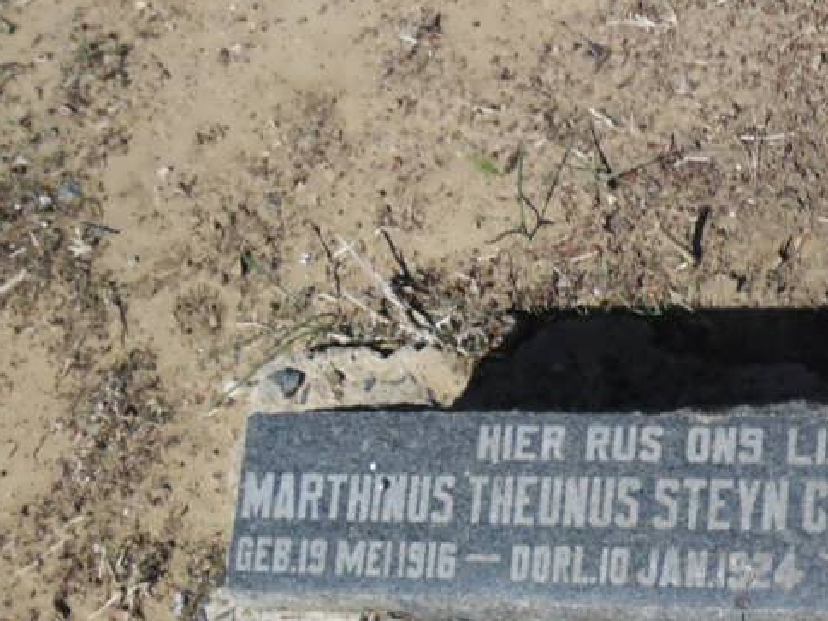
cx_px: 961
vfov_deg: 21.5
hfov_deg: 26.2
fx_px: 1603
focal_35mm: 67
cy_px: 530
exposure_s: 1/197
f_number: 9
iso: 80
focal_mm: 4.9
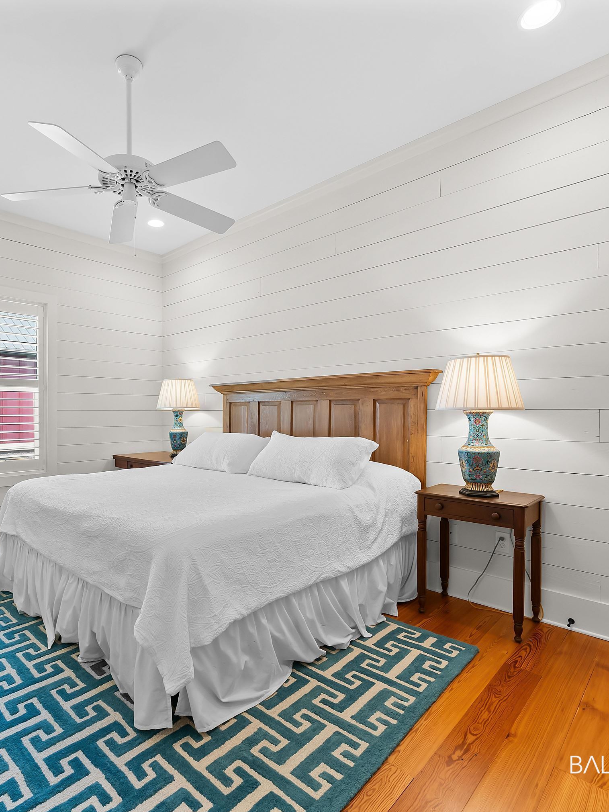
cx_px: 232
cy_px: 409
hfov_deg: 67.7
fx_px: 446
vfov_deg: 84.7
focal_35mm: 19
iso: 320
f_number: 8
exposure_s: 1/2
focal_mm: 13
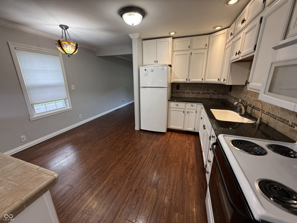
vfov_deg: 85.7
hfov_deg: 102.1
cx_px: 148
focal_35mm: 14
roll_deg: -0.3
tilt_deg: -14.5
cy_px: 112
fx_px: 120
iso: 250
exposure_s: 1/60
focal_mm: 2.22
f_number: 2.2
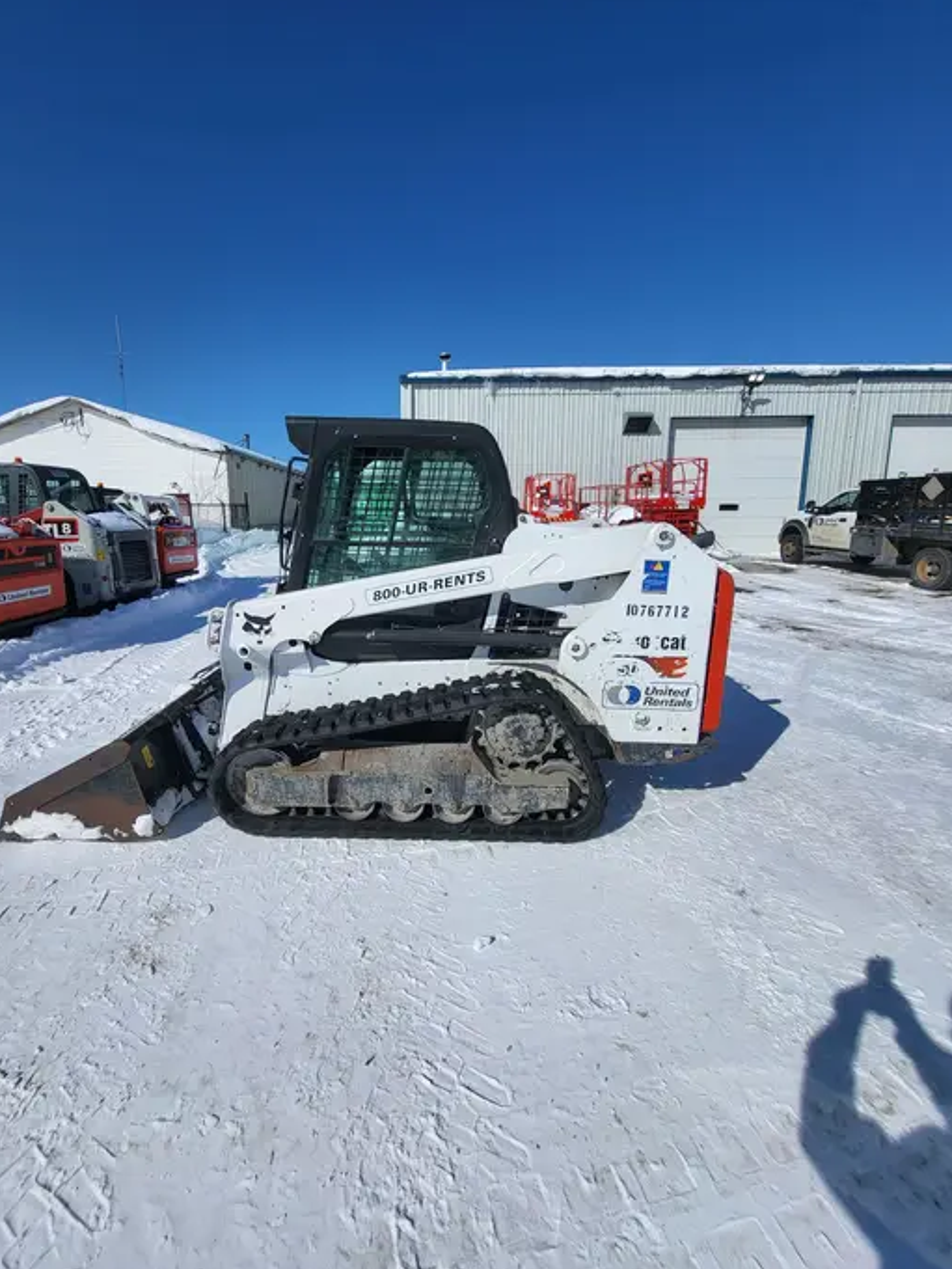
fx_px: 513
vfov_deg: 102.0
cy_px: 603
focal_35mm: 14
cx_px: 442
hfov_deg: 85.6
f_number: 2.2
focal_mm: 1.74
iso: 32
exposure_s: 1/3233
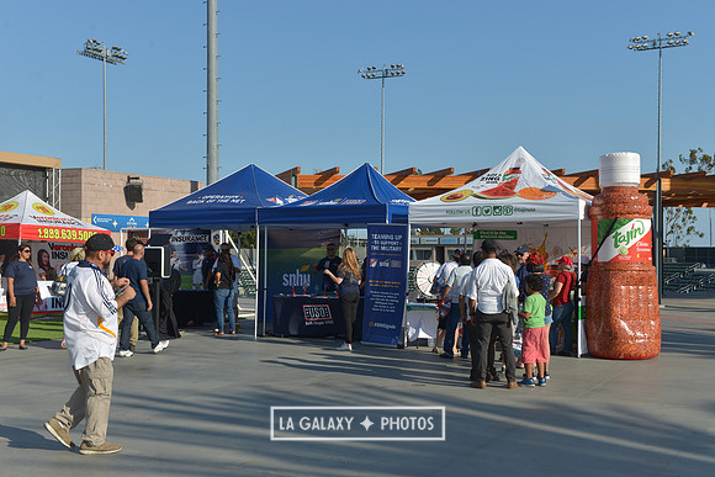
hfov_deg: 41.1
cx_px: 358
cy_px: 238
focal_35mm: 48
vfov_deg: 28.1
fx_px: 954
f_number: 8
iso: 100
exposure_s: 1/400
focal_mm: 48
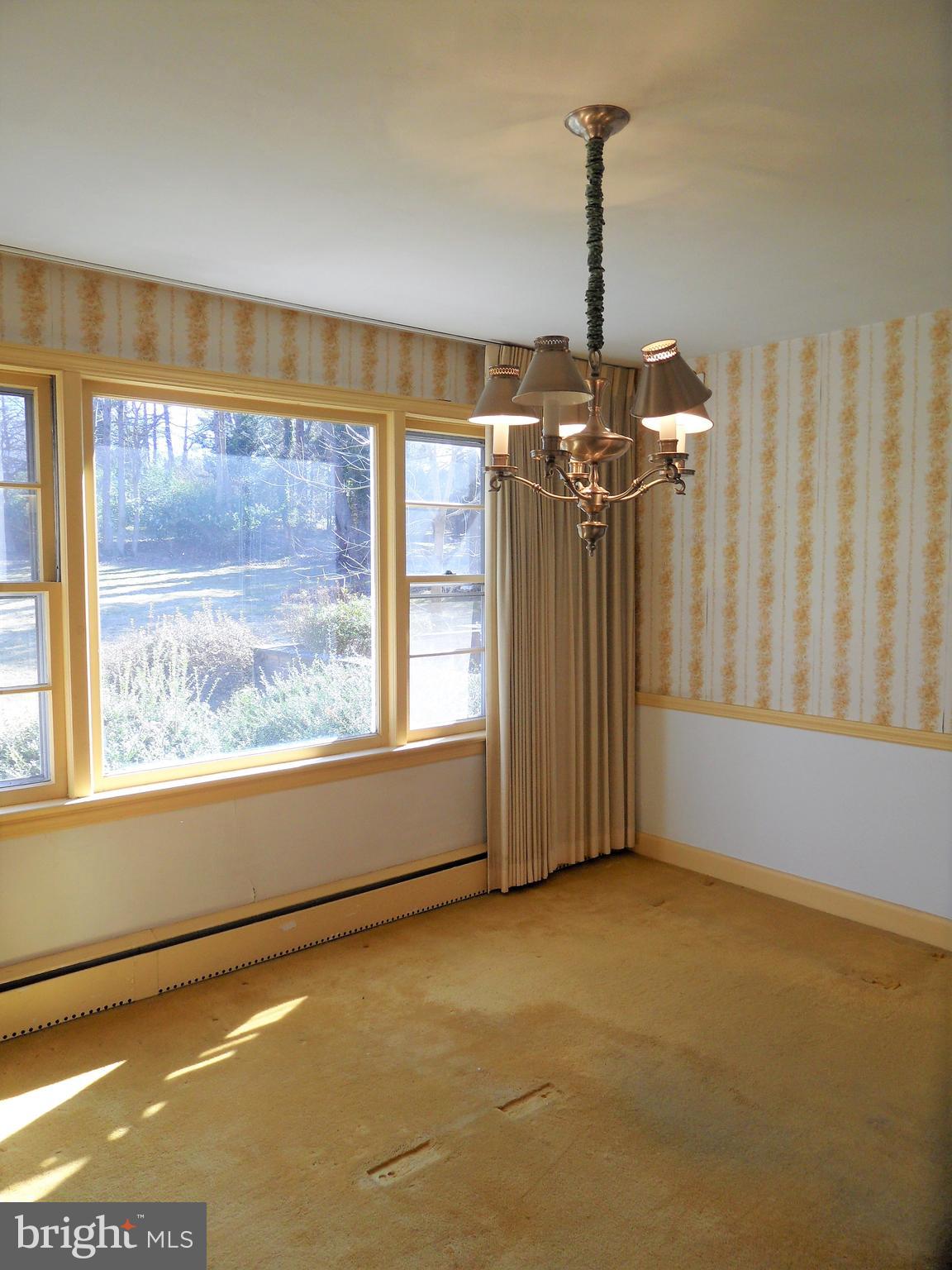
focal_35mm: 24
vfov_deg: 71.6
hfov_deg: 56.8
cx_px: 476
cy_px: 635
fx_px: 880
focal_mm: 3.9
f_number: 3.2
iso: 80
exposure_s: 1/90
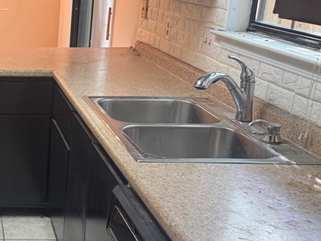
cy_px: 127
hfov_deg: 29.9
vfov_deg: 25.2
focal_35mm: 58
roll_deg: +0.1
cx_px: -30
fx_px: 538
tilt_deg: -19.1
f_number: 1.78
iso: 200
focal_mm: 6.76
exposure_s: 1/60
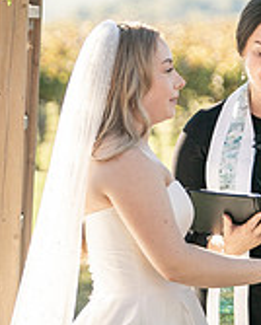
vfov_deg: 5.9
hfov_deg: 4.7
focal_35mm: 327
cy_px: -63
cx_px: 274
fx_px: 3152
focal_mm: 92
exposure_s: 1/1250
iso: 100
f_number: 2.8
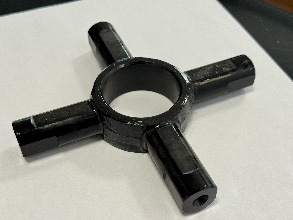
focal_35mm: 48
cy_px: 110
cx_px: 146
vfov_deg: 30.3
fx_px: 406
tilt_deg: -46.7
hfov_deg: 39.7
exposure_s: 1/50
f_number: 1.78
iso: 64
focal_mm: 6.76
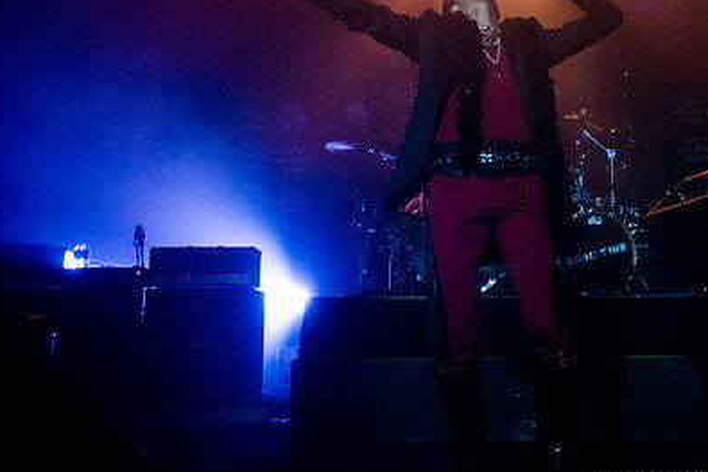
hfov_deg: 43.9
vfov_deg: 30.3
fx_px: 865
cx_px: 466
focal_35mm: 44
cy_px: 155
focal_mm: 20
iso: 800
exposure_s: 1/160
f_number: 3.2
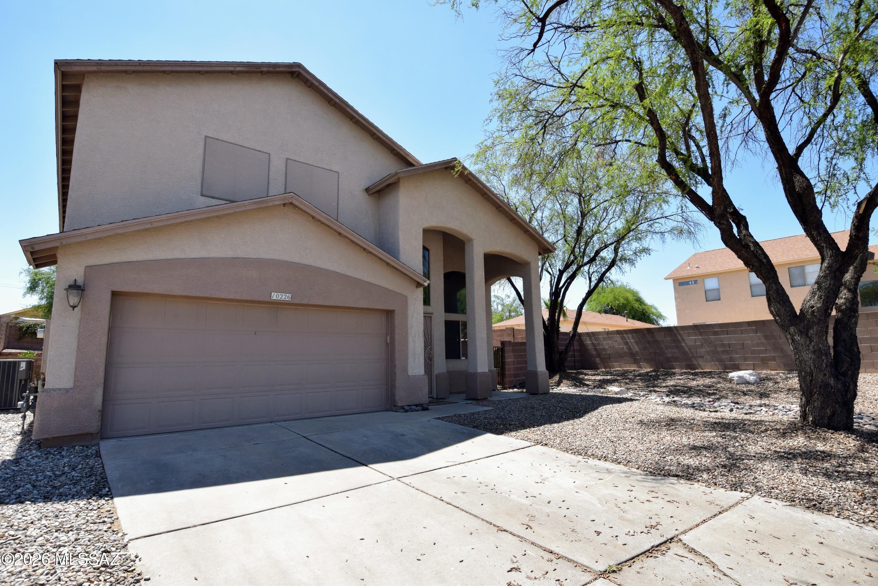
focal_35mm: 18
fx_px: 439
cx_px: 439
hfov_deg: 90.0
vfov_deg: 67.4
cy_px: 293
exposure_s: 1/400
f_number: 9
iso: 400
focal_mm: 12
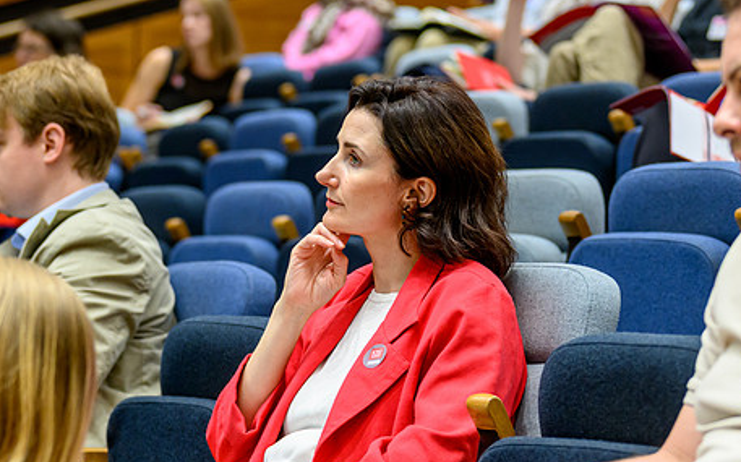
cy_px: 224
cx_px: 379
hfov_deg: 16.7
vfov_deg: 10.5
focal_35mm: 125
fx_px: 2523
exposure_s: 1/200
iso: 1000
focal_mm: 64
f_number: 2.4
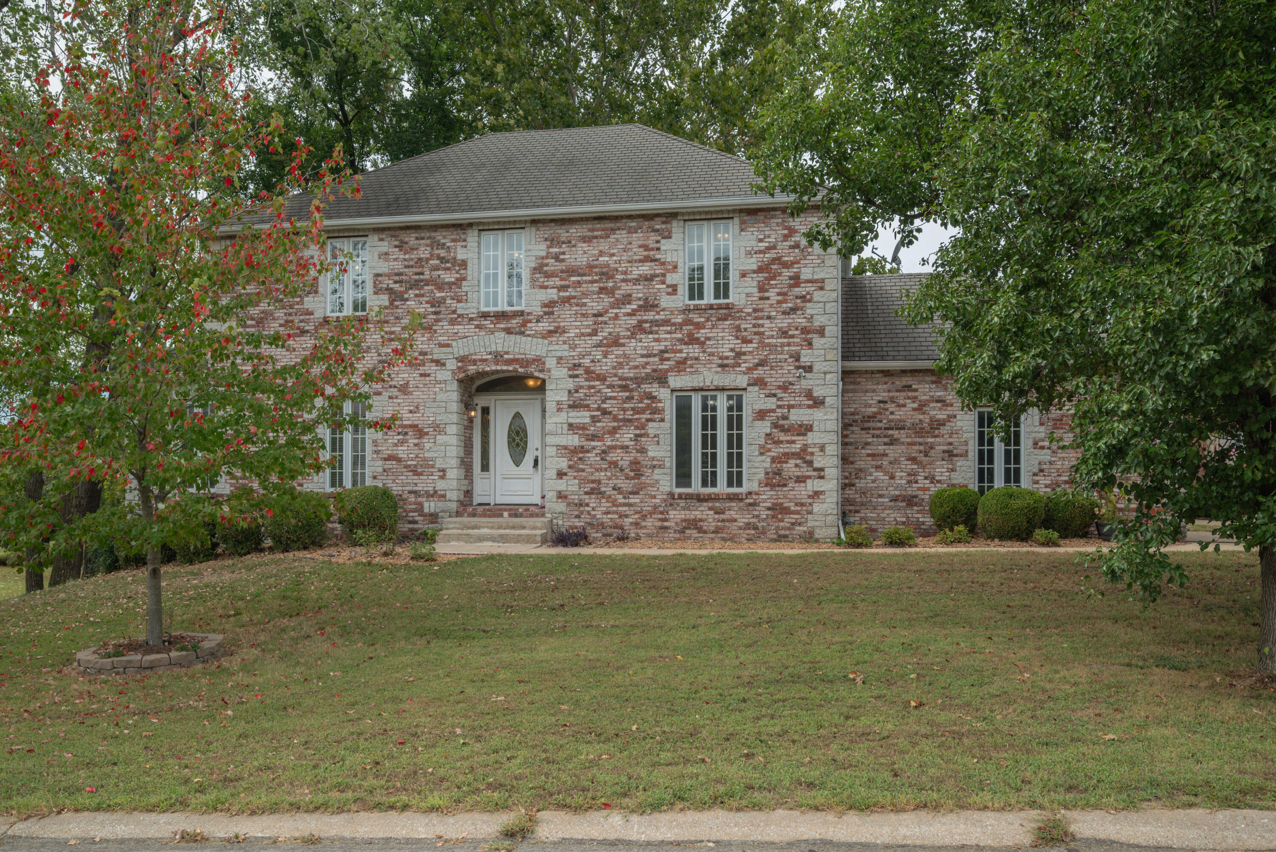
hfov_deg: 66.2
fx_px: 980
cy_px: 480
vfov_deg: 46.9
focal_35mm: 28
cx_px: 638
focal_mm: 24.5
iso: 100
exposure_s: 1/50
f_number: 9
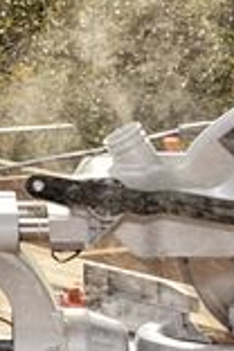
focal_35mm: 199
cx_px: -72
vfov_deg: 10.3
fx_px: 1940
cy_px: 70
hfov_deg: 6.8
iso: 100
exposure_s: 1/250
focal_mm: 62
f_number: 7.1
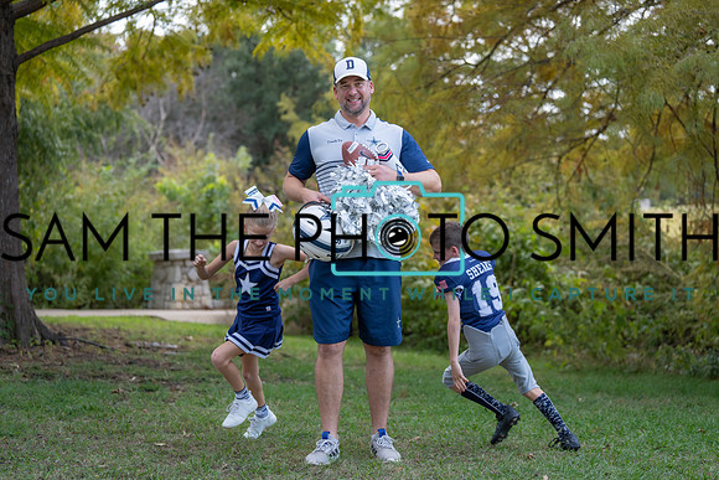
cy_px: 240
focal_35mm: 71
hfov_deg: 28.3
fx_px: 1427
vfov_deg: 19.1
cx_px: 360
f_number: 2.8
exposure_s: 1/1000
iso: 320
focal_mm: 70
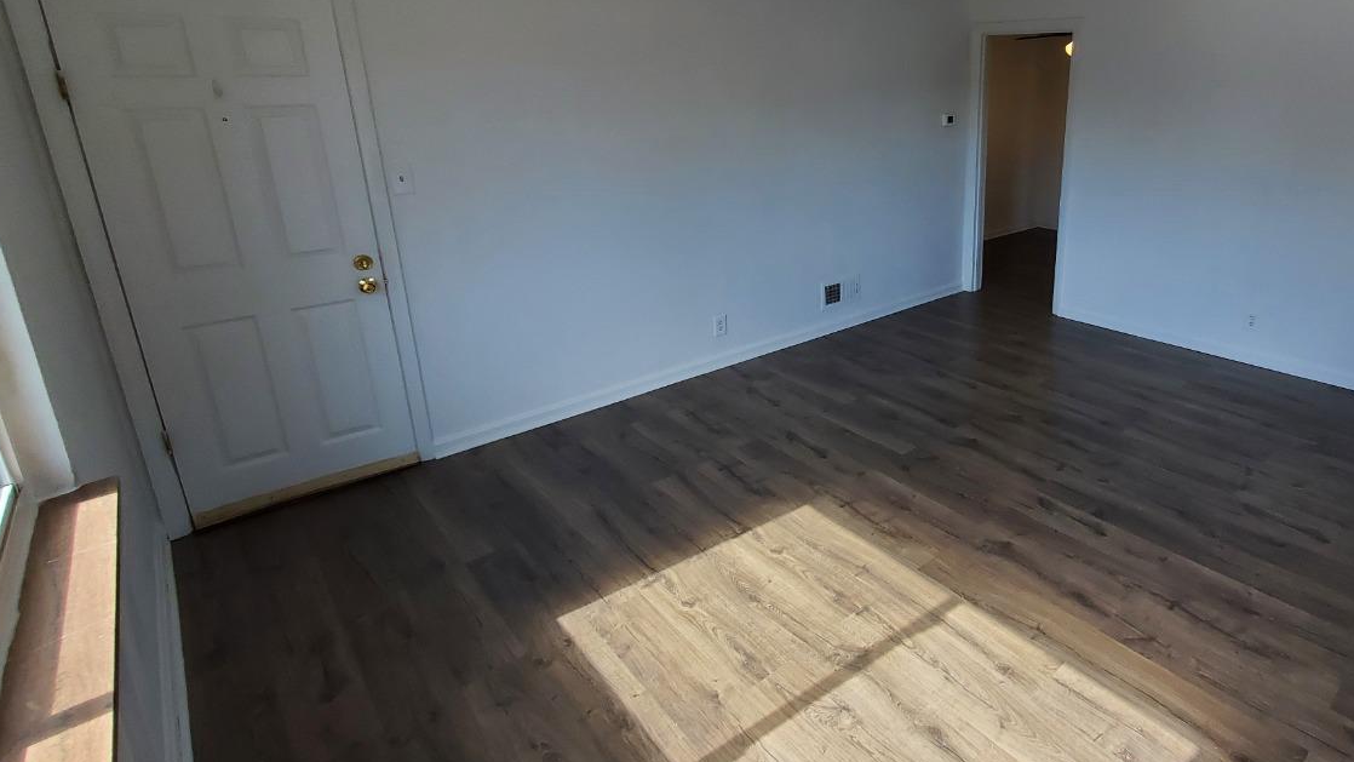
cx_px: 850
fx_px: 682
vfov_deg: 57.3
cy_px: 267
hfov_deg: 87.7
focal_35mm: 19
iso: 64
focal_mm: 1.8
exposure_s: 1/120
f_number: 2.2
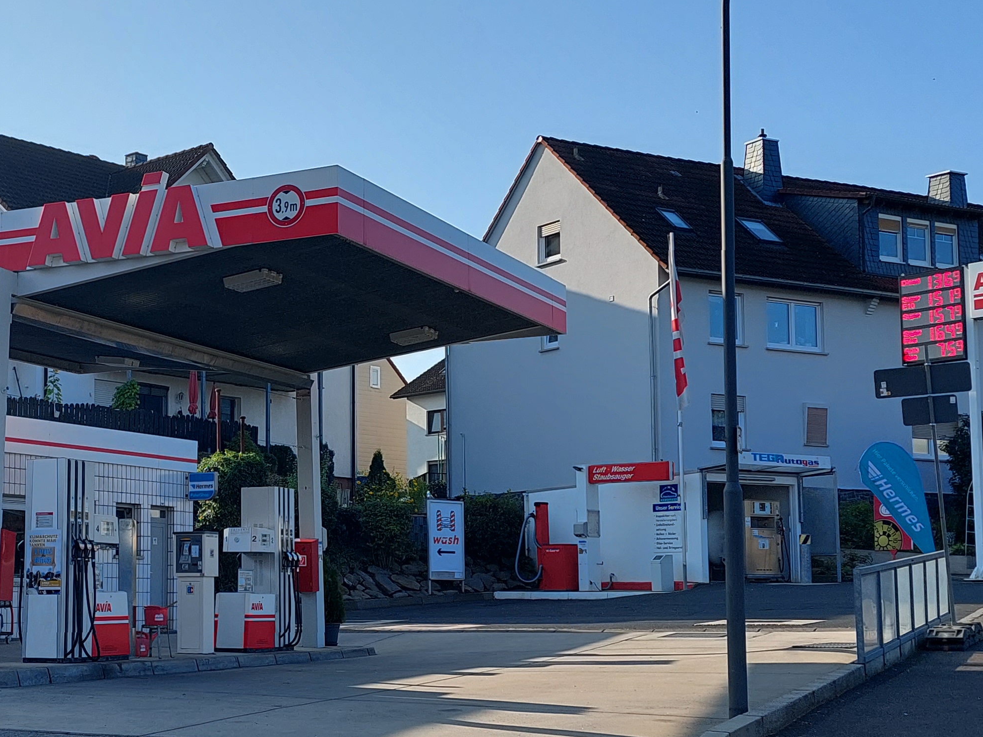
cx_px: 191
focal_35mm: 56
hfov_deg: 33.3
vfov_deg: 26.0
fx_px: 1590
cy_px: 478
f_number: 1.8
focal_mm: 5.23
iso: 40
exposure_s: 1/1376
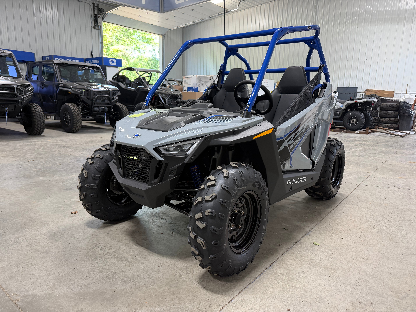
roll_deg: -1.0
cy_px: 156
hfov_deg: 71.6
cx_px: 208
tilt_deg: -12.2
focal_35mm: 24
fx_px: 288
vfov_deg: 56.8
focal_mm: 6.76
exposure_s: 1/120
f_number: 1.78
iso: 200
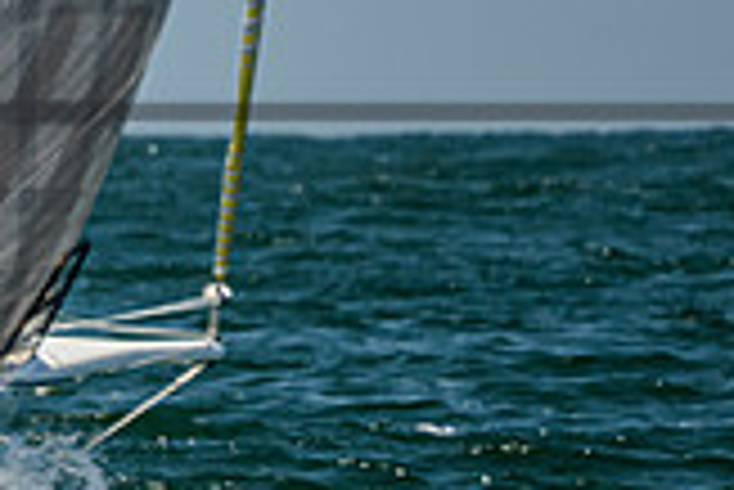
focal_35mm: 1895
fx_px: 38670
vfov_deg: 0.7
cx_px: -696
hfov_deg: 1.1
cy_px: 396
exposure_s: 1/640
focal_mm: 400
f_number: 5.6
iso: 320
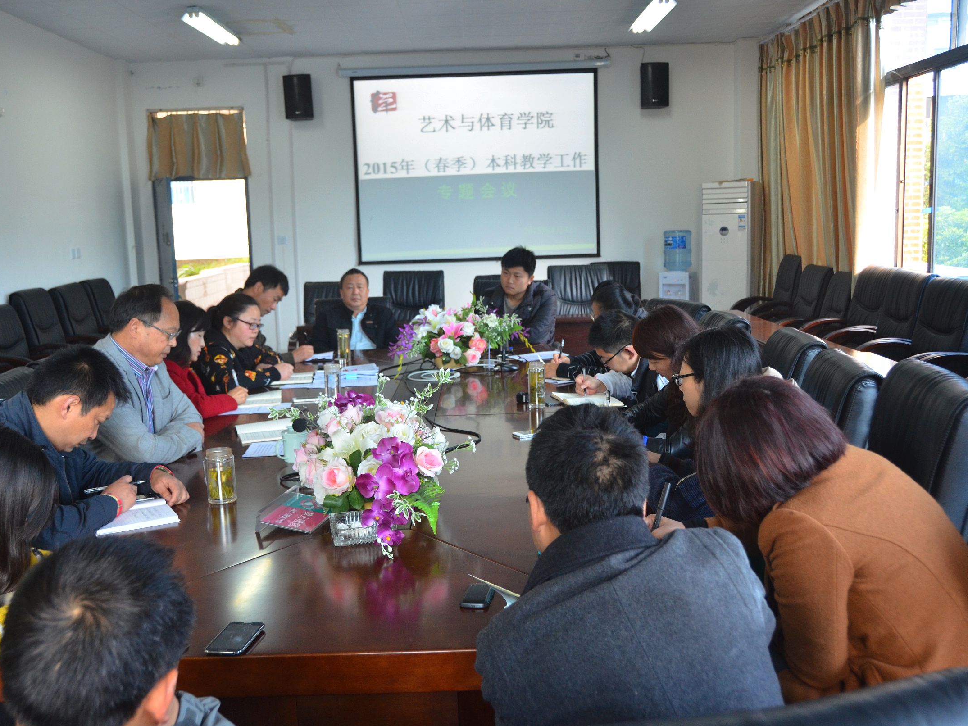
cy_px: 360
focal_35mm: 33
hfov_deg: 55.4
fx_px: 923
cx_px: 485
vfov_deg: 42.9
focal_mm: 20
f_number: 3.5
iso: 800
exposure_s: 1/125
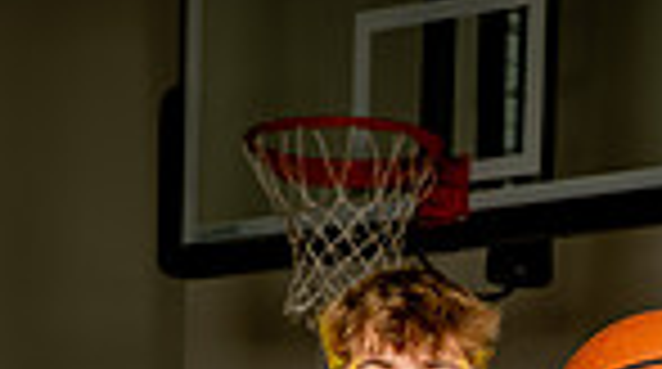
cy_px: 1004
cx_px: 491
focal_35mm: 225
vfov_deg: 5.1
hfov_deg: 9.6
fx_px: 3942
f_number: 6.3
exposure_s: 1/200
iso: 100
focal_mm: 70
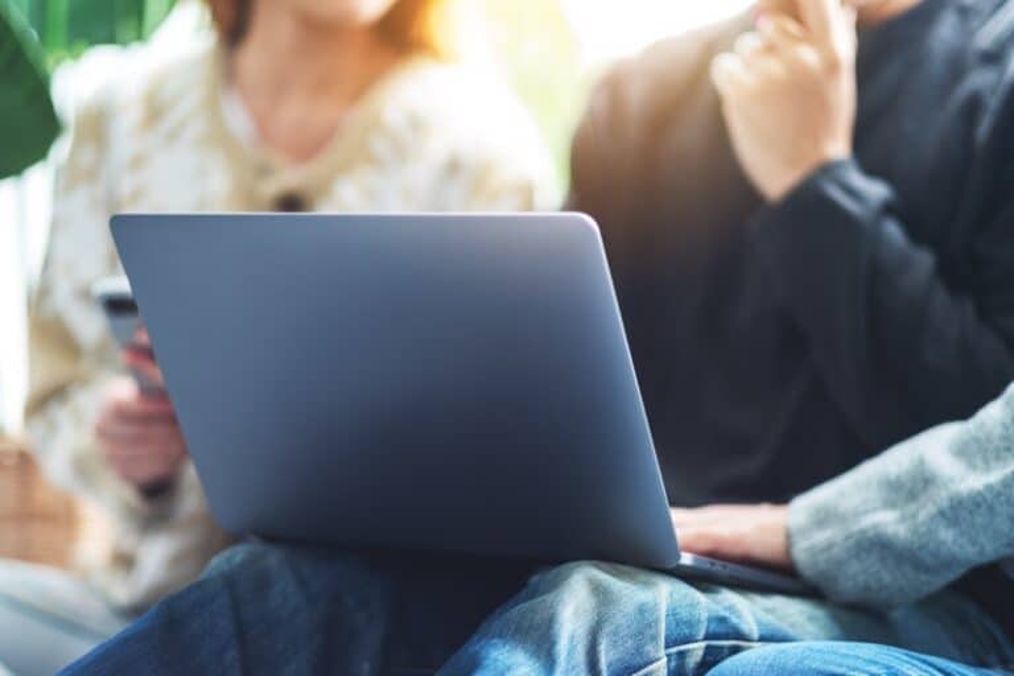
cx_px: 507
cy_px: 338
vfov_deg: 16.3
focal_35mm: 84
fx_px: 2366
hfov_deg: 24.2
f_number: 1.2
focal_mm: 56
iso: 200
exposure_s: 1/180
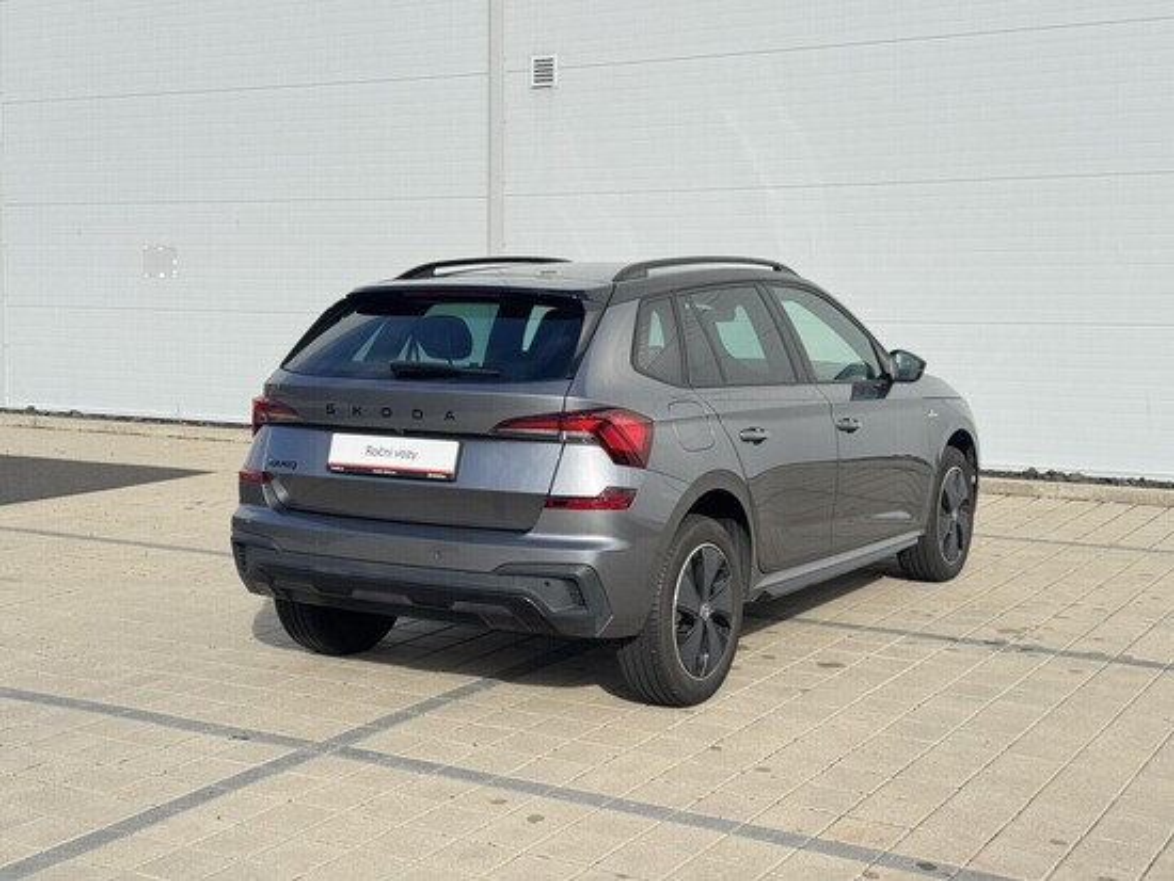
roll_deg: -0.5
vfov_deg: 30.3
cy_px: 440
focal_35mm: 48
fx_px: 1629
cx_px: 587
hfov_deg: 39.6
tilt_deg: -4.4
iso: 64
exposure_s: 1/2513
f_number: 1.78
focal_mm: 6.76
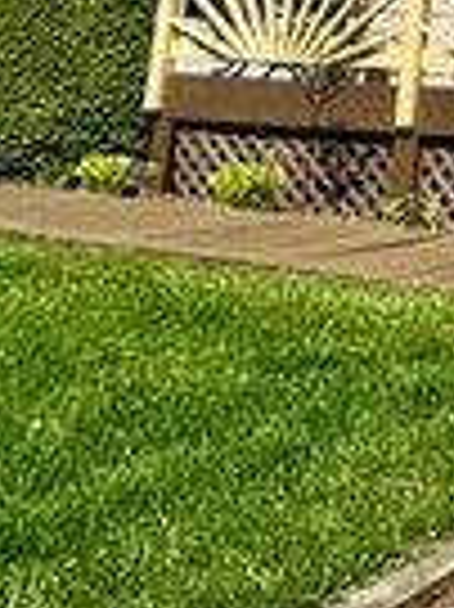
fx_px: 1209
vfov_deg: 25.5
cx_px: 814
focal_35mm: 69
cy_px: -110
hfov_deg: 17.4
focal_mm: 2.22
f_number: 2.2
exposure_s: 1/2415
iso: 50
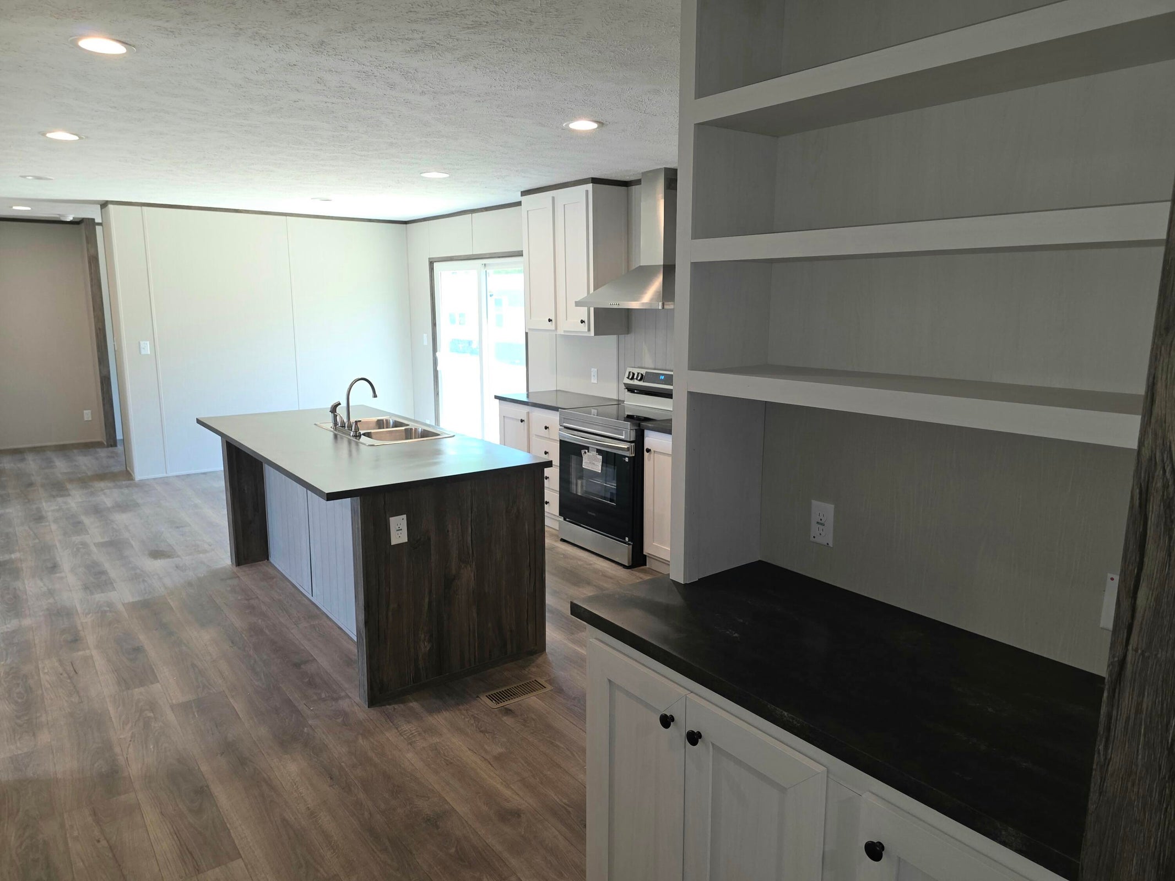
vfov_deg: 58.9
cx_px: 588
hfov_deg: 73.9
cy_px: 440
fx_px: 781
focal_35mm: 23
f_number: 1.7
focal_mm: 6.3
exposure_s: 1/60.2
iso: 50
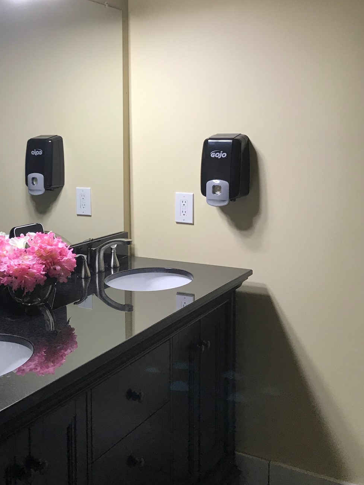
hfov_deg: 32.4
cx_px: 98
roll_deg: +0.5
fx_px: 617
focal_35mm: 44
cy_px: 190
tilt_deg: -3.5
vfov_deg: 42.7
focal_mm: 3.99
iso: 25
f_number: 1.8
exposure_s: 1/30
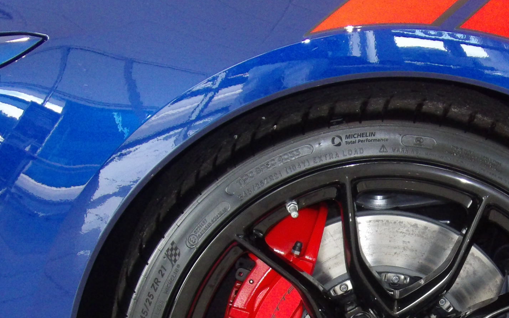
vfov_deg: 6.7
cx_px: 410
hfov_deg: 10.7
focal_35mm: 196
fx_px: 2719
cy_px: 339
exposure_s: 1/93
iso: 640
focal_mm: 18.2
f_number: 4.2
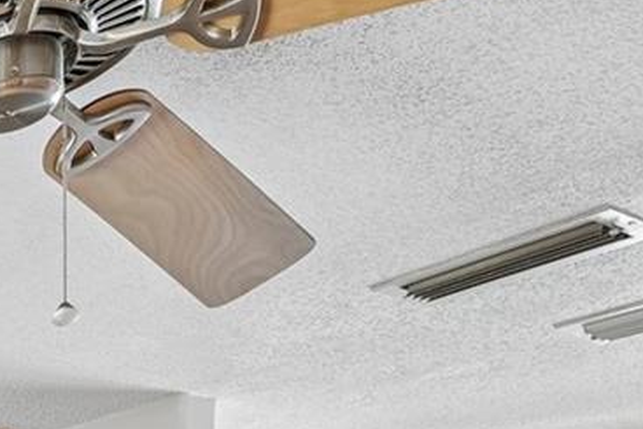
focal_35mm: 61
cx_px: -533
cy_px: 753
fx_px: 1090
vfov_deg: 18.1
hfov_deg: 21.1
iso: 400
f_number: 8
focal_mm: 14
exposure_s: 1/6
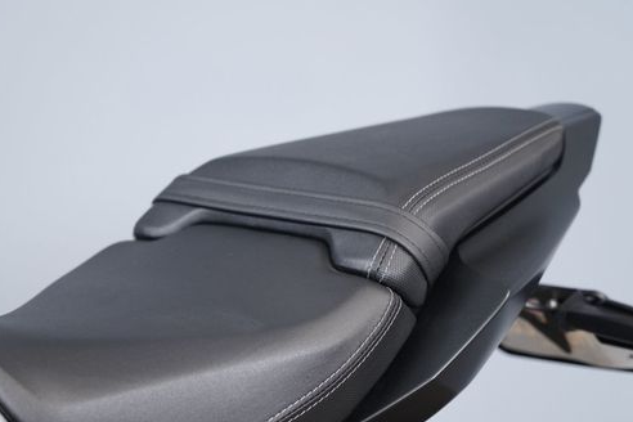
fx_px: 2356
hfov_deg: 15.3
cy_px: 264
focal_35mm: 134
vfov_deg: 10.2
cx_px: 295
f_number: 4
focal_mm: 103
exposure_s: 1/100
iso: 1600
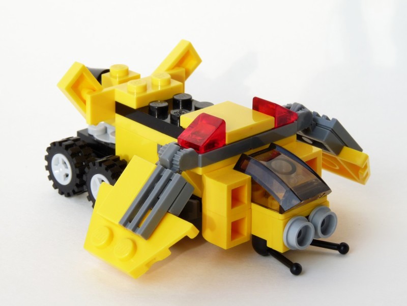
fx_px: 1282
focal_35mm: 109
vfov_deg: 13.6
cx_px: 204
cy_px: 153
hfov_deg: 18.0
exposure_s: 1/60
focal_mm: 19.4
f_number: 8
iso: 100
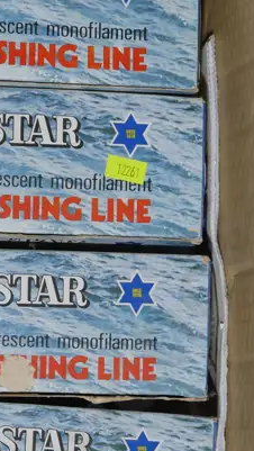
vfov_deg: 15.2
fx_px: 1662
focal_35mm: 139
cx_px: 104
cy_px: 423
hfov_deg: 8.7
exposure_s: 1/60
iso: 400
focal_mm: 25
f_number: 5.3
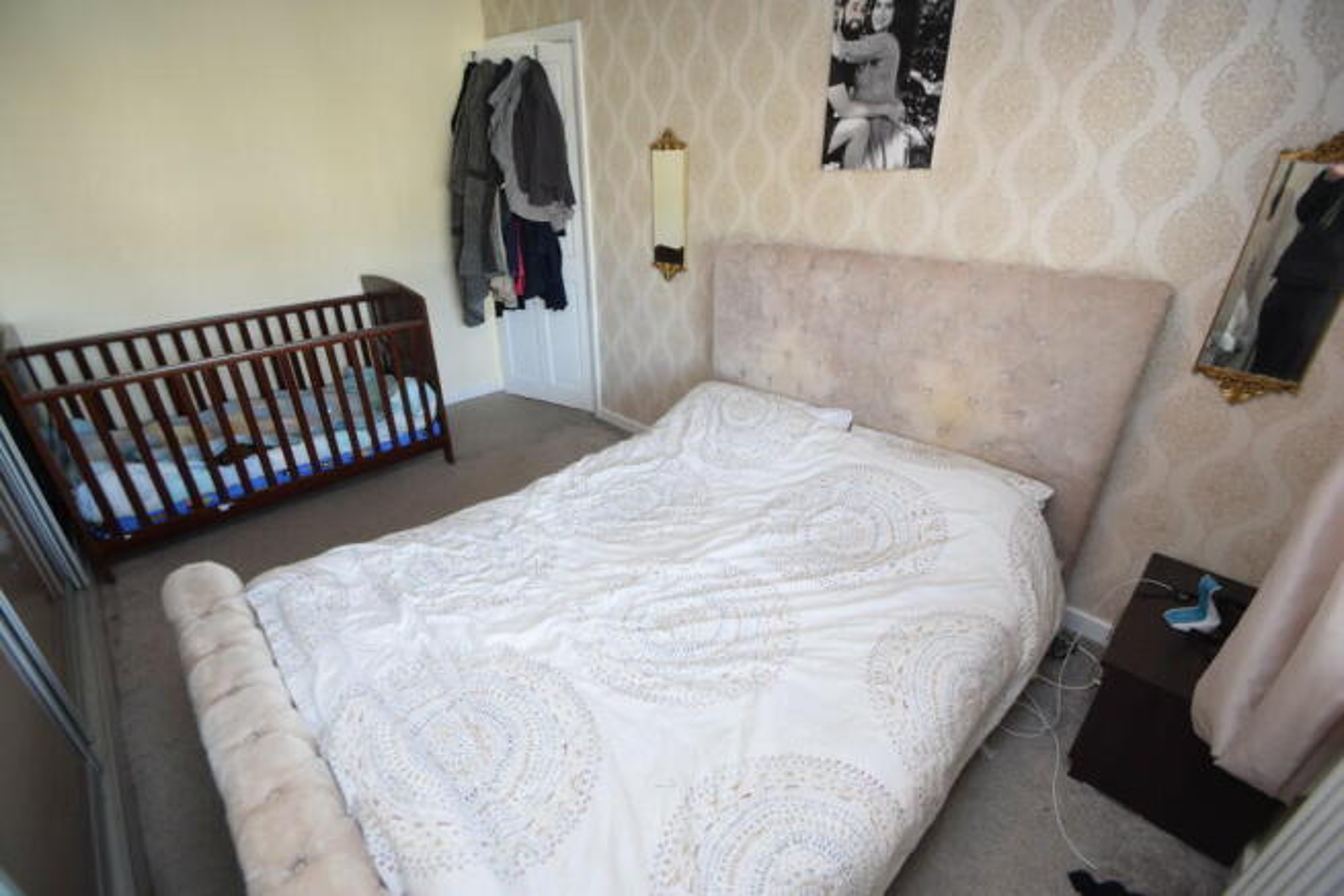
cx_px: 672
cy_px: 448
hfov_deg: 100.4
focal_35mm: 15
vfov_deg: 77.4
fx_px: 560
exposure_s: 1/60
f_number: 4
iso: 450
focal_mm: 10
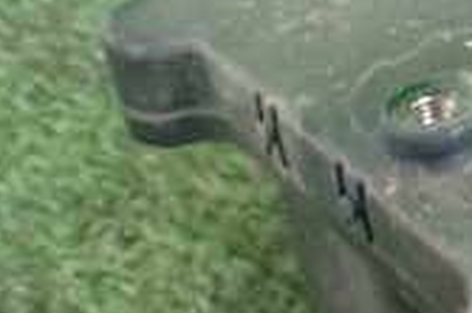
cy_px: 158
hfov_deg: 16.4
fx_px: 1467
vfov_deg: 12.2
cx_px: 746
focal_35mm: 112
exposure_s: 1/50
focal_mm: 5.4
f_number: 2.3
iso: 800
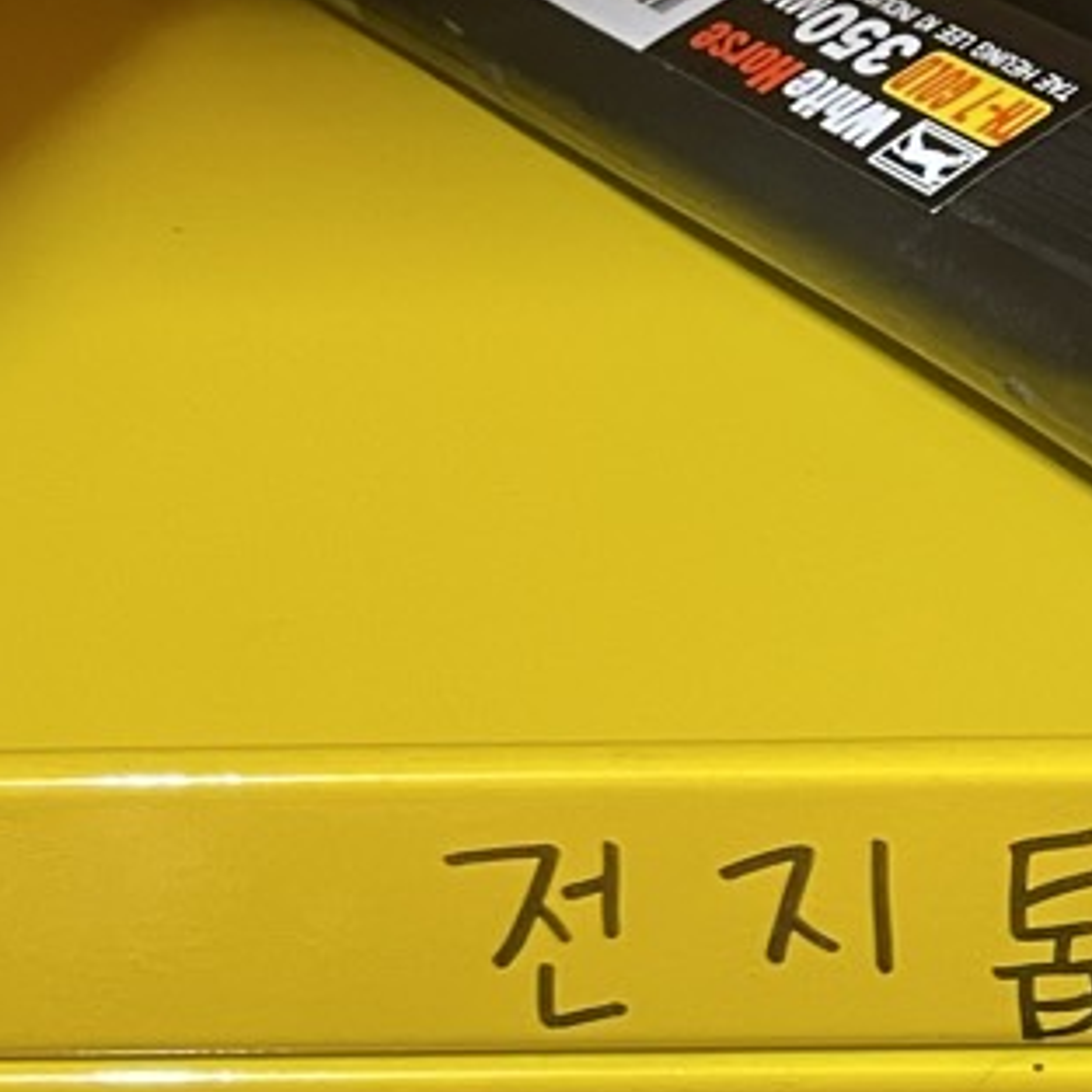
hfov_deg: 17.9
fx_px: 3355
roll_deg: +0.4
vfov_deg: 16.4
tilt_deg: -15.0
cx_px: 1162
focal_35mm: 94
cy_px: -670
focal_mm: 4.2
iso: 400
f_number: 1.6
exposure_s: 1/40
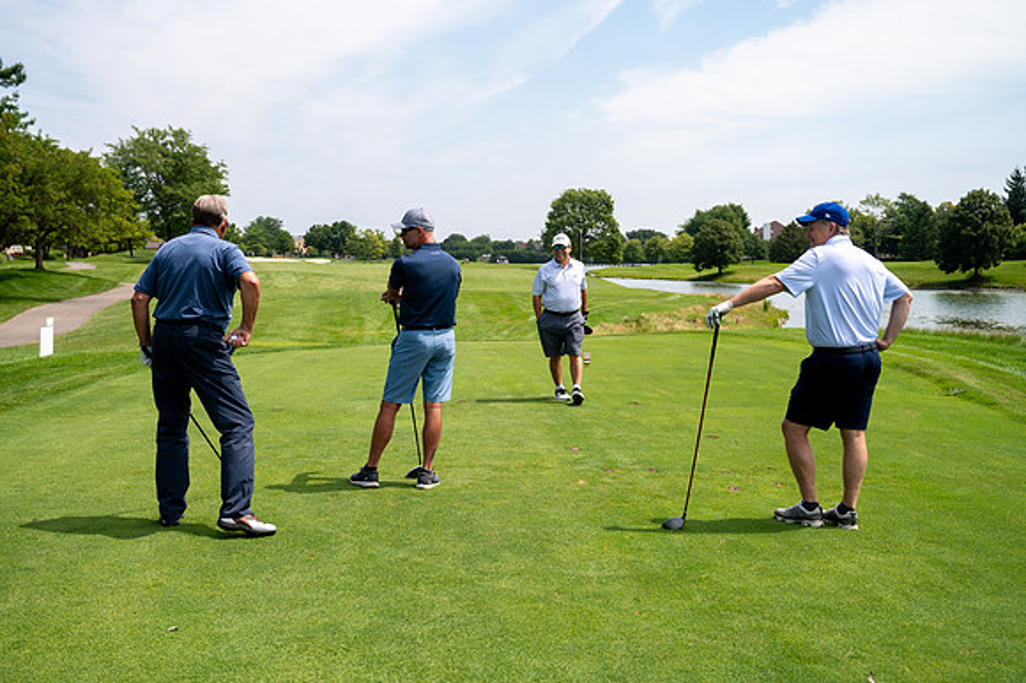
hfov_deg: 48.5
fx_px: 1139
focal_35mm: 40
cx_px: 513
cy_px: 342
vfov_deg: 33.4
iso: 250
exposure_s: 1/1250
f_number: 5
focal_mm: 40
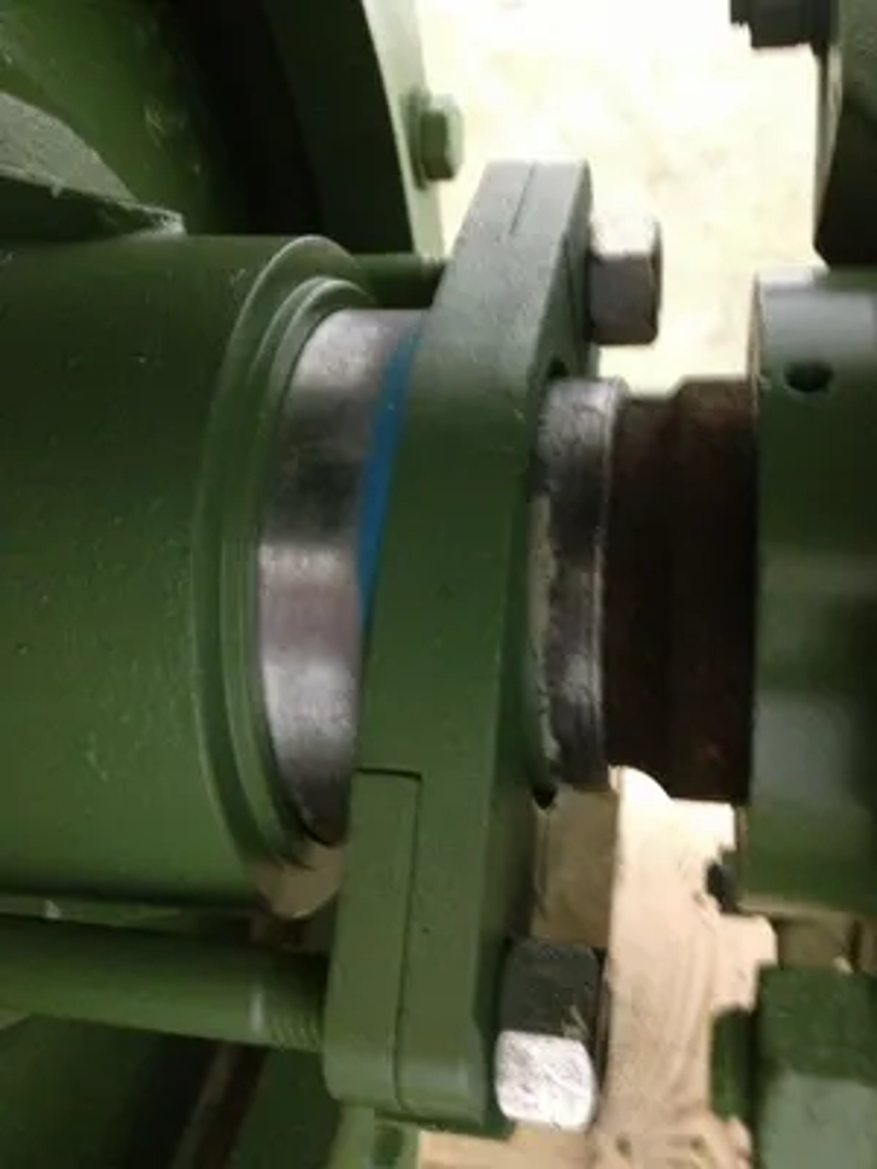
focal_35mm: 35
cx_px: 438
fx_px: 1182
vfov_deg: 52.6
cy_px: 584
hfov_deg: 40.7
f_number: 2.4
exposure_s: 1/15
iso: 640
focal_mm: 4.28
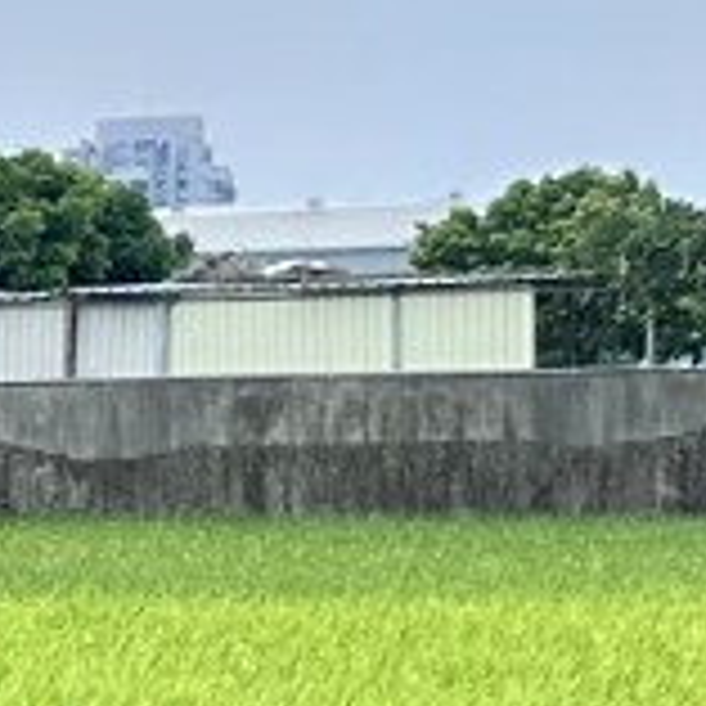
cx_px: -2712
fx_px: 4984
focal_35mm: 216
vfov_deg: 8.1
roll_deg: +0.6
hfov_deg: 5.9
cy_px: 661
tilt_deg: -2.9
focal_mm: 6.86
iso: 80
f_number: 1.78
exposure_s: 1/2203
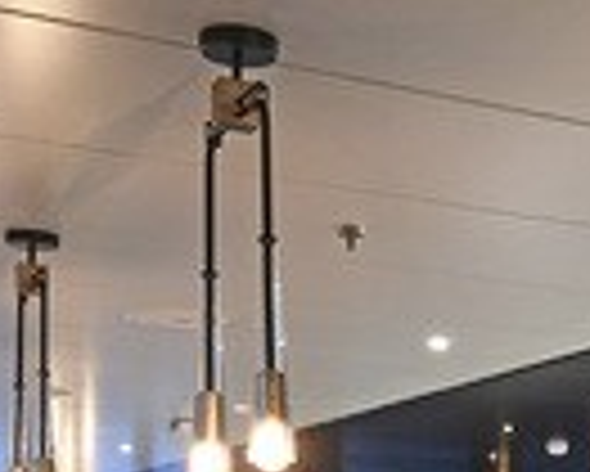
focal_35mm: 90
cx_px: 662
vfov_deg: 14.0
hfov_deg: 20.2
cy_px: 980
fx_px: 1573
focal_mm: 19
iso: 64
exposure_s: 4
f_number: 11
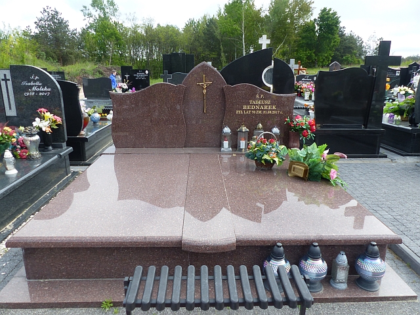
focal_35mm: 25
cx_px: 210
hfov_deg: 69.4
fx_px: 303
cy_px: 158
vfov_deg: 54.9
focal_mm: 4.5
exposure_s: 1/250
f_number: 4
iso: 100
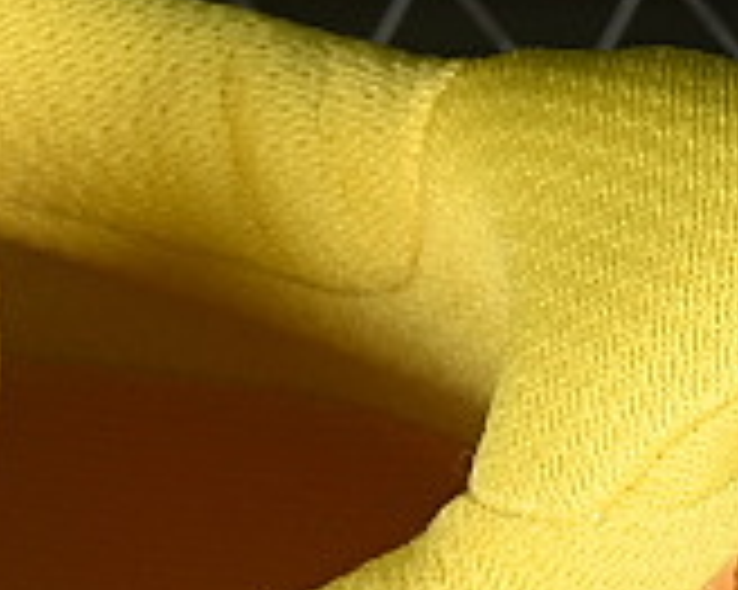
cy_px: 1446
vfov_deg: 3.3
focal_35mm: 463
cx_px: -783
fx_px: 10107
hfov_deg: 4.1
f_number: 7.1
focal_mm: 50
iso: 160
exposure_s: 1/80
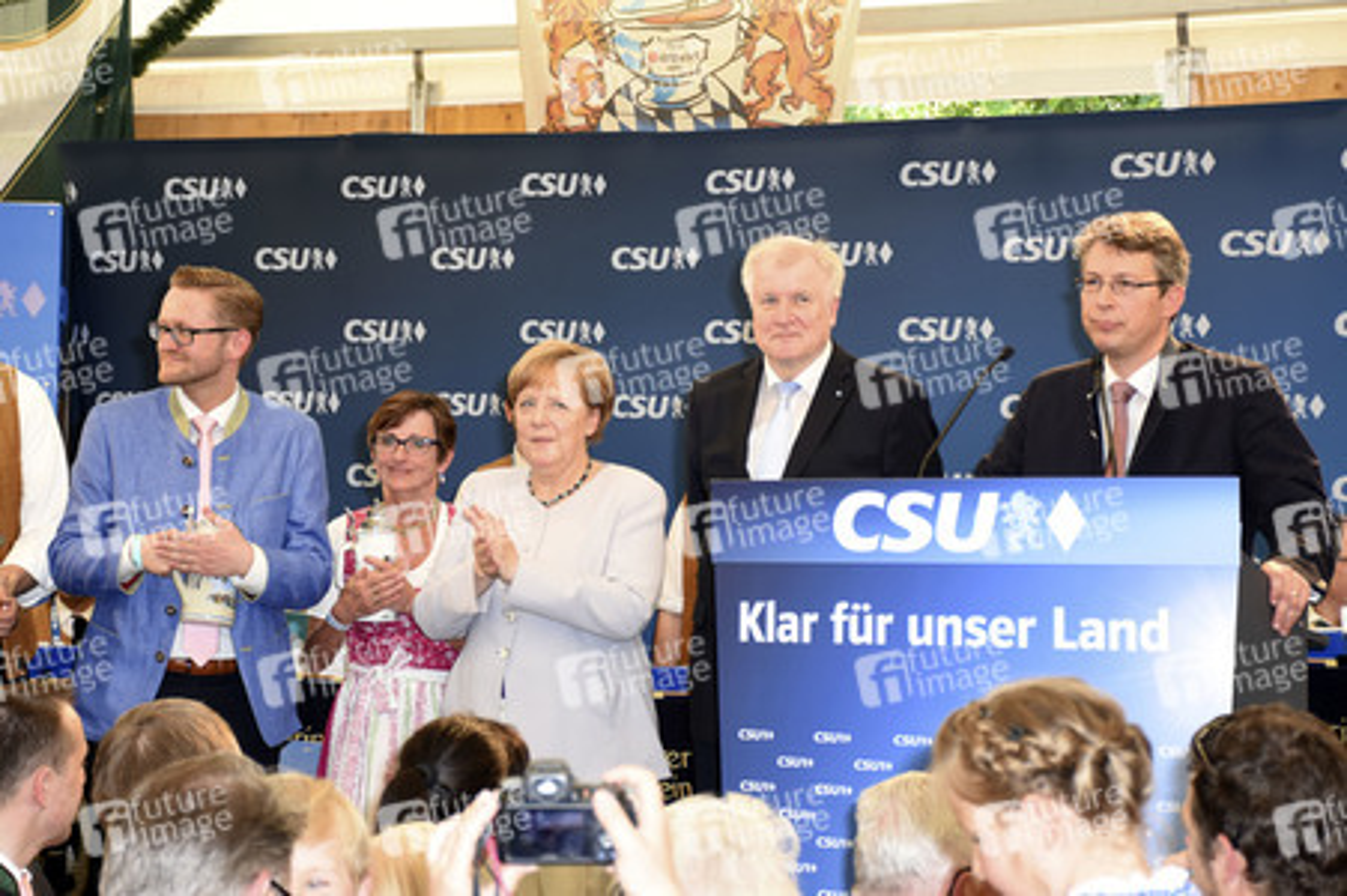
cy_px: 448
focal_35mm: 90
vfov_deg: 15.2
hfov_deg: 22.6
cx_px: 674
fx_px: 3365
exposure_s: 1/160
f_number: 5
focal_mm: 60
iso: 500
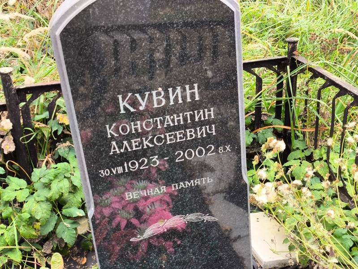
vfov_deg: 29.1
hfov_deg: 38.2
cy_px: 134
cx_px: 179
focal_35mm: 50
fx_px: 517
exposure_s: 1/120
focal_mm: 4.71
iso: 50
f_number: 1.7
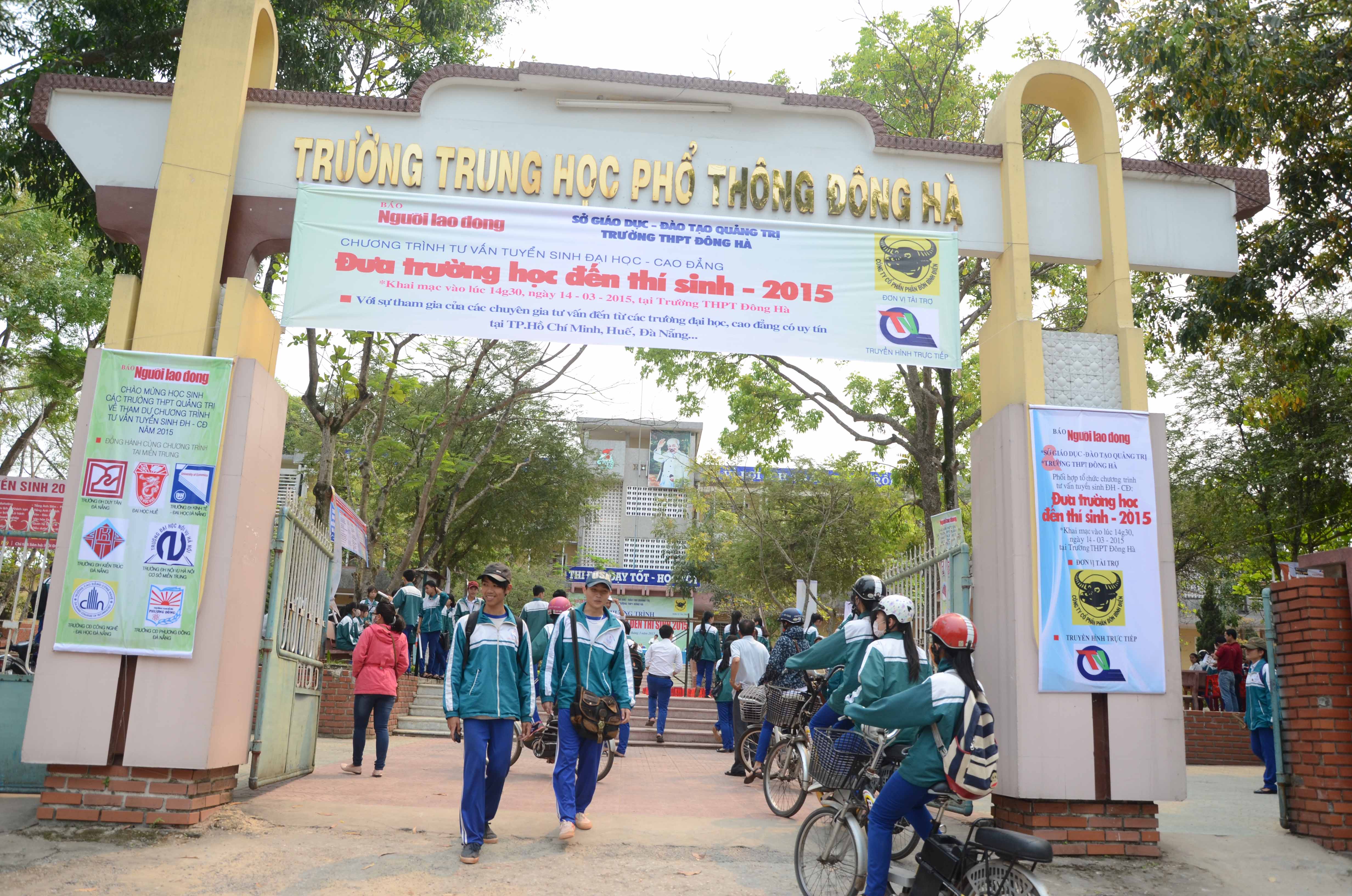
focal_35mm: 32
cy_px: 448
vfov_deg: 41.5
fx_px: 1181
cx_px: 676
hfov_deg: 59.6
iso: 250
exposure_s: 1/400
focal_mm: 21
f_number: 5.6
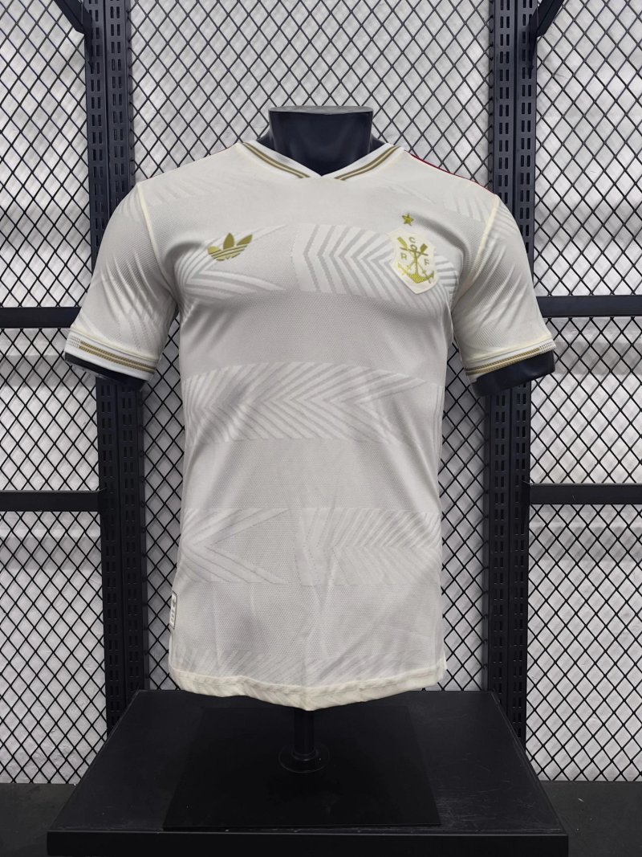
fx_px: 569
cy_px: 428
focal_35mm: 23
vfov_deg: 73.9
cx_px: 321
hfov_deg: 58.9
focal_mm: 6.14
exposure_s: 1/50
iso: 640
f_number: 1.65
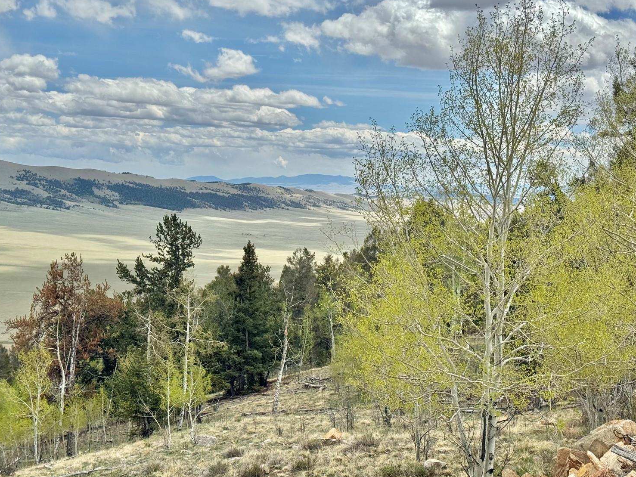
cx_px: 318
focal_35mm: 52
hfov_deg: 36.8
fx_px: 955
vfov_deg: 28.0
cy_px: 234
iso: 64
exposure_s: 1/7937
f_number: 1.78
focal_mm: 6.76
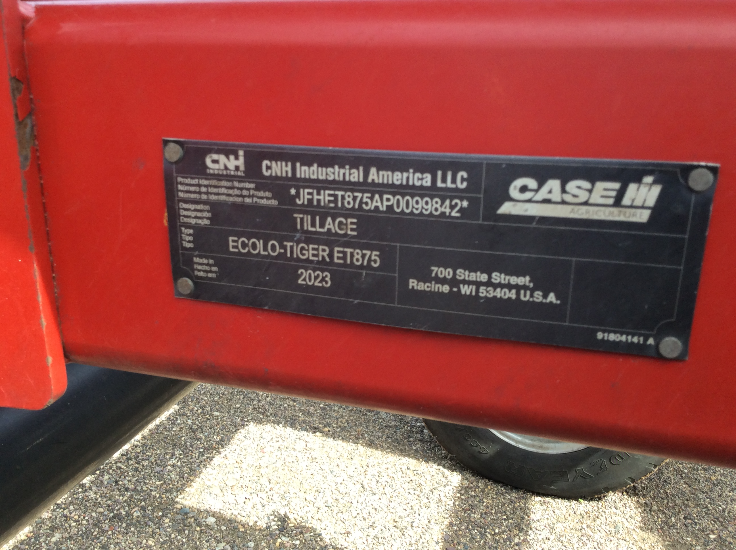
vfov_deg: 44.1
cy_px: 275
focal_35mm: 32
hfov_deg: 56.9
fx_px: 679
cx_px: 368
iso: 32
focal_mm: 3.3
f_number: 2.4
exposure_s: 1/244
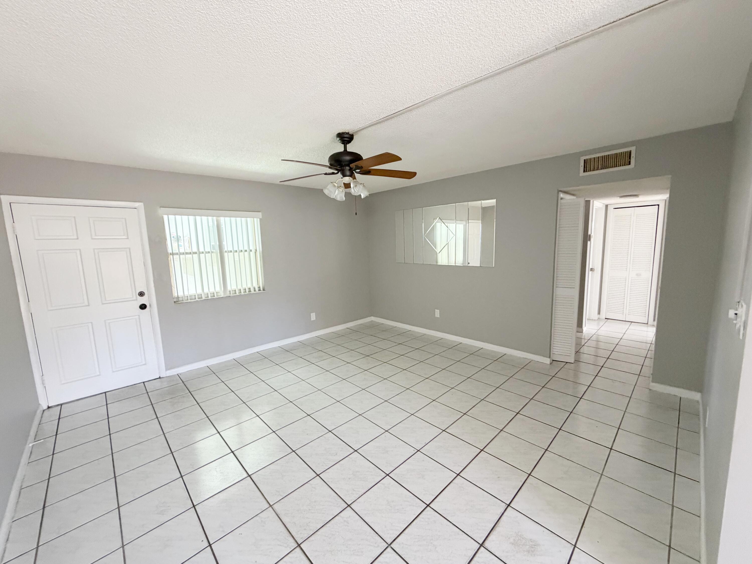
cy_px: 282
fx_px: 304
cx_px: 376
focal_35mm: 14
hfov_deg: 102.1
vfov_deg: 85.7
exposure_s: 1/78
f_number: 2.2
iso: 320
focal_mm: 2.22
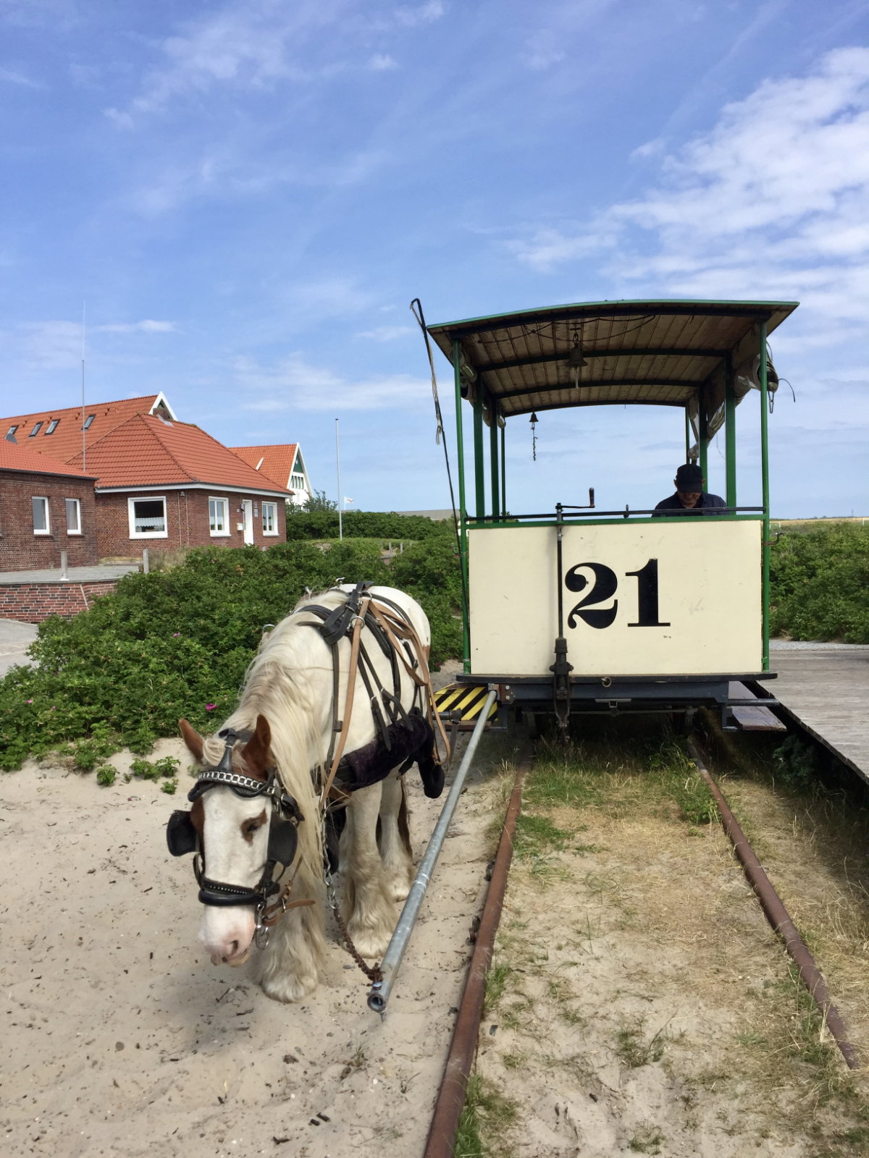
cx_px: 434
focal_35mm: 29
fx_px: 971
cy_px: 579
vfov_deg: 61.7
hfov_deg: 48.2
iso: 32
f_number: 2.2
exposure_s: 1/1883
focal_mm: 4.2
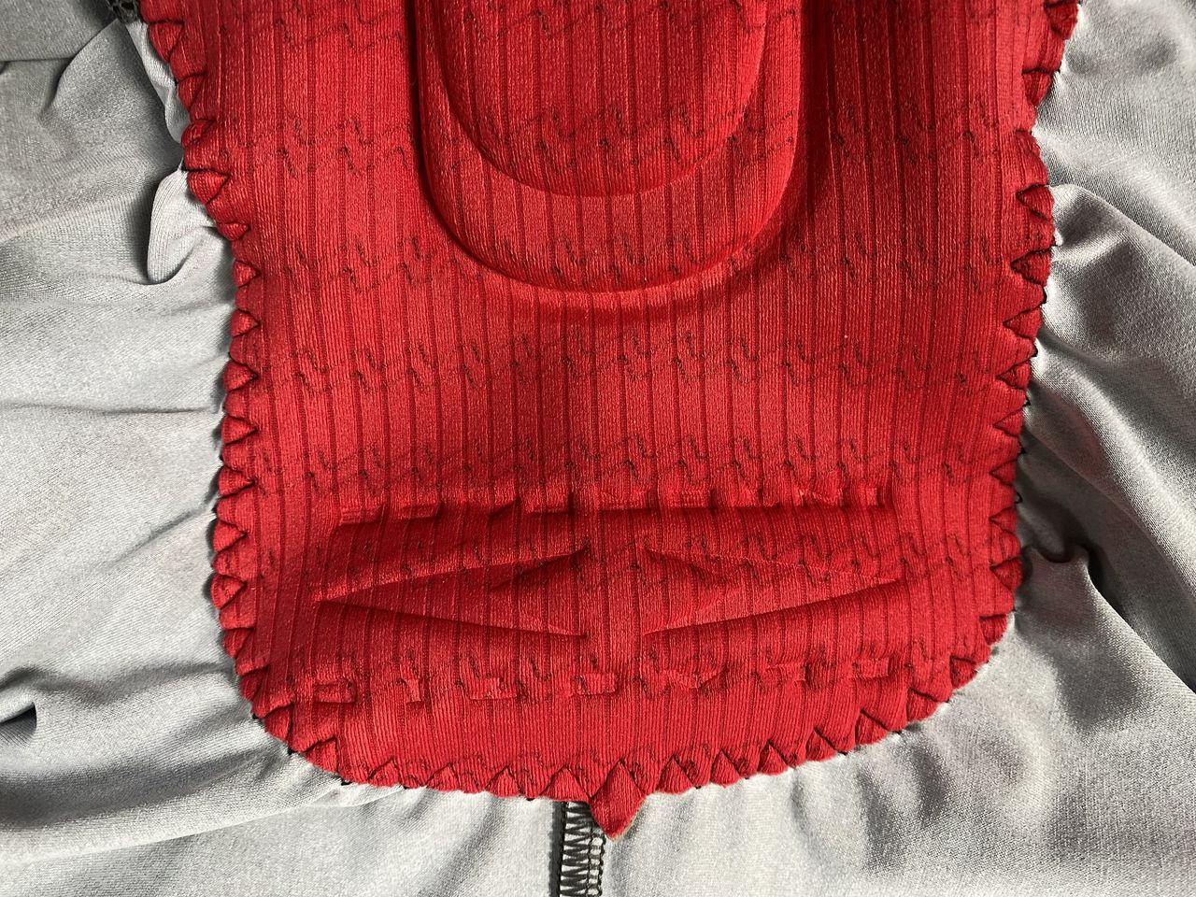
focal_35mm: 26
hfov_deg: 67.3
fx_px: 898
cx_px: 598
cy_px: 448
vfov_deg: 53.1
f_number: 1.8
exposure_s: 1/117
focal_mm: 4.25
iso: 125
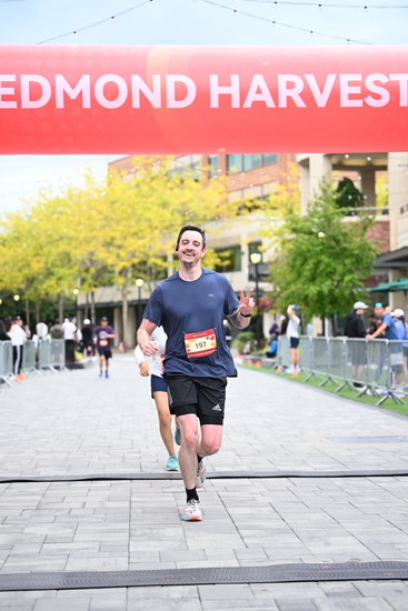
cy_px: 306
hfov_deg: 18.9
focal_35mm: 72
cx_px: 204
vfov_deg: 28.1
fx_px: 1223
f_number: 2.8
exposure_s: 1/1600
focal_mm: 72
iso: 640
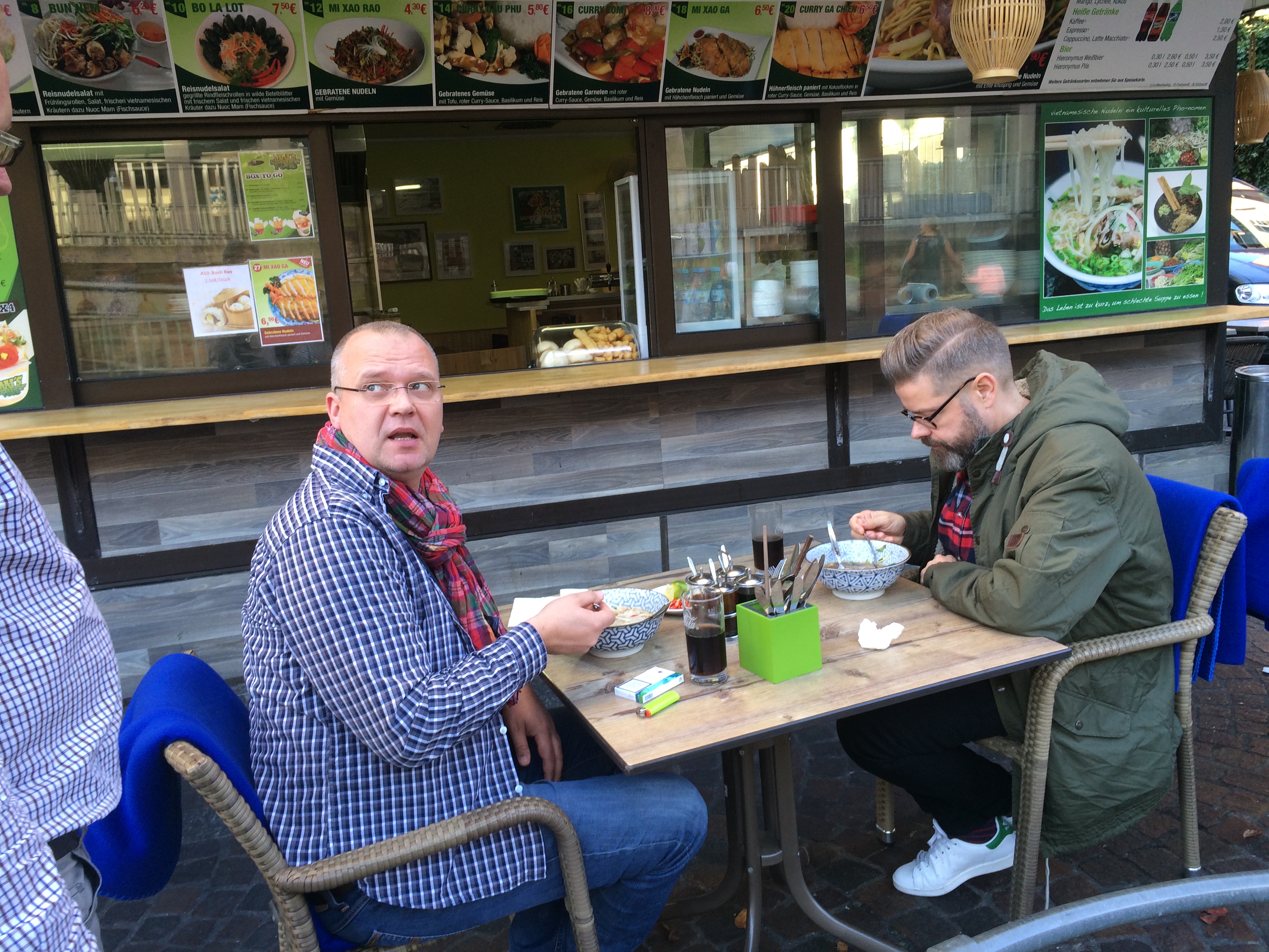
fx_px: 1063
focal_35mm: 29
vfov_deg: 48.2
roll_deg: +5.3
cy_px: 476
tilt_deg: -10.2
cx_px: 634
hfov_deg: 61.7
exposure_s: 1/60
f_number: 2.2
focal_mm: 4.15
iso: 40
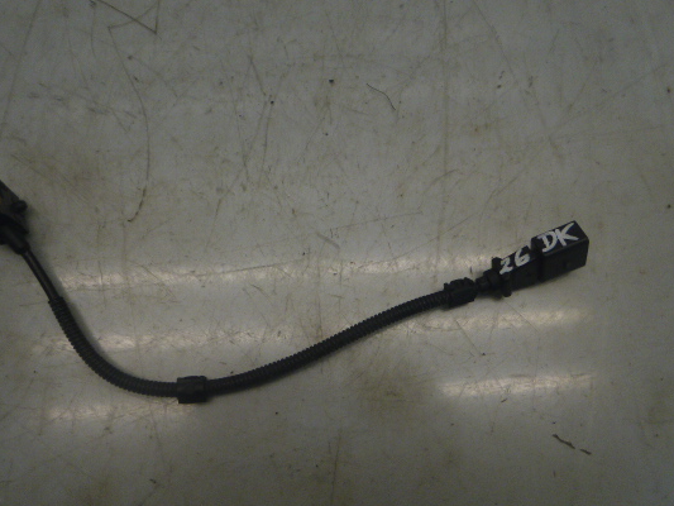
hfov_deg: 59.9
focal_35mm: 30
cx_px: 316
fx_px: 584
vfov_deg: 46.8
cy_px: 264
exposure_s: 1/60
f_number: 3.9
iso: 100
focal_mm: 4.5
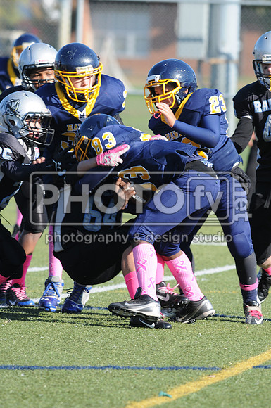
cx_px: 136
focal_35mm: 450
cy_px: 204
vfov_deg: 4.6
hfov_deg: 3.0
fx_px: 5096
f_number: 6.3
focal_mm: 300
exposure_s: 1/500
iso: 200
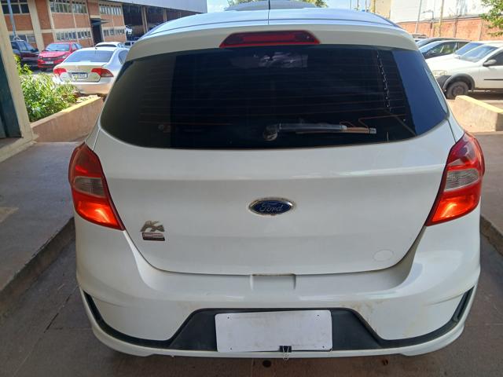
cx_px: 252
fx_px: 378
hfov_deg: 67.3
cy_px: 188
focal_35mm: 26
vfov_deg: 53.1
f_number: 1.8
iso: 20
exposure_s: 1/120
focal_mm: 3.98
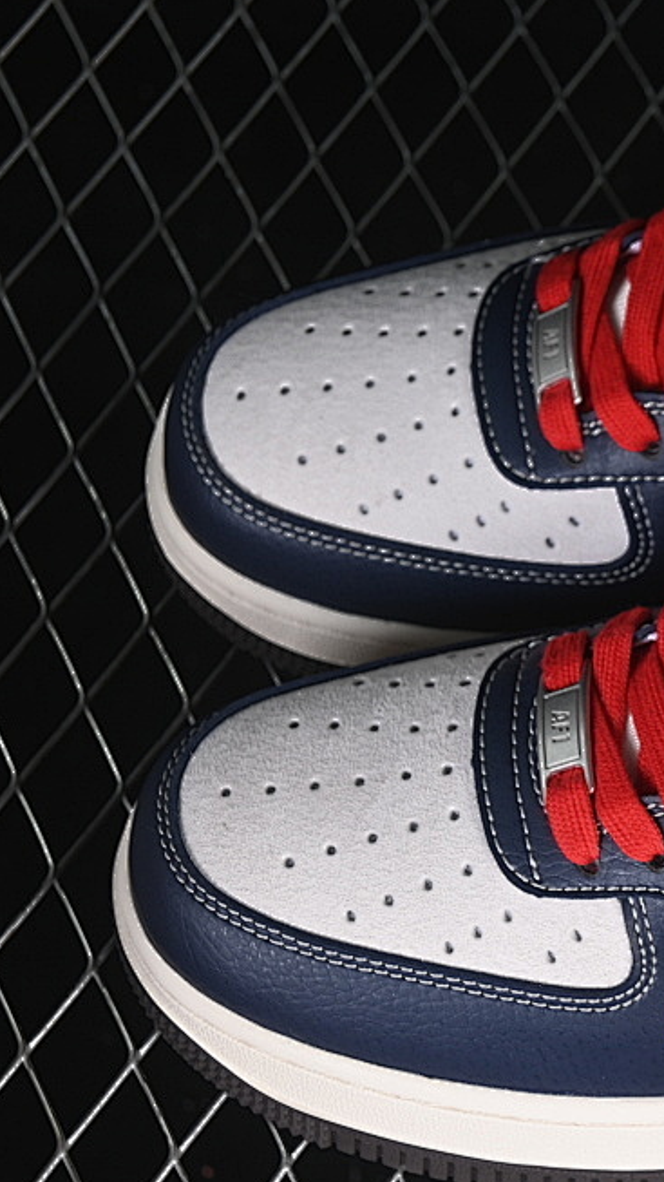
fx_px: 4072
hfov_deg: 9.2
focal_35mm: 130
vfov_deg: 16.5
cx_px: 854
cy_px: 599
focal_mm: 50
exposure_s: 1/60
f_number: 6.3
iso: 160
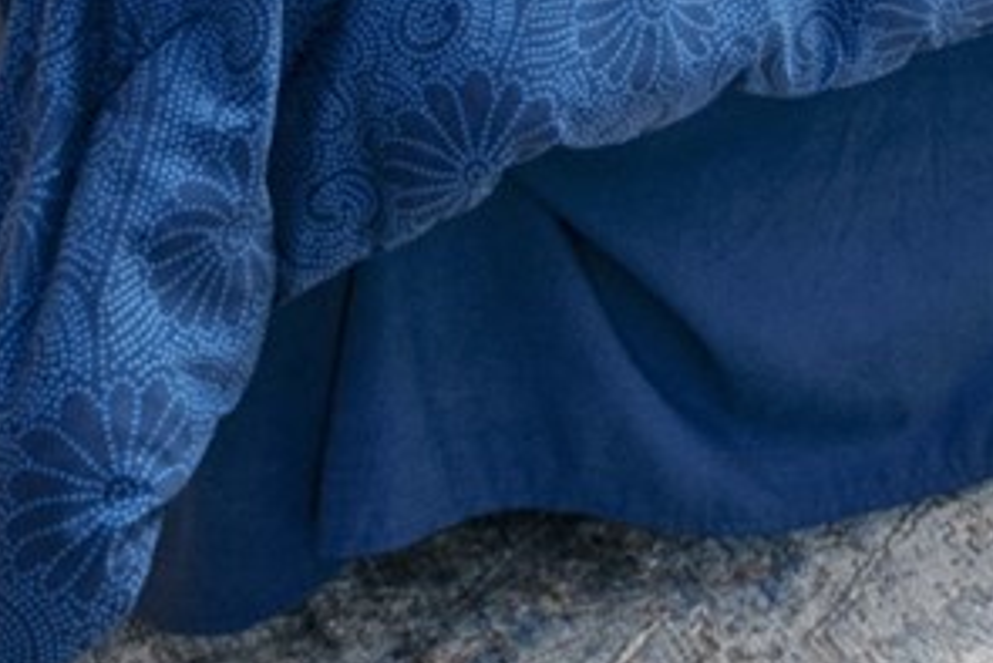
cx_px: 1488
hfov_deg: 17.6
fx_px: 2870
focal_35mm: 104
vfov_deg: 9.9
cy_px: -1326
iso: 320
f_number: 8
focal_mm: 15
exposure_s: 1/6
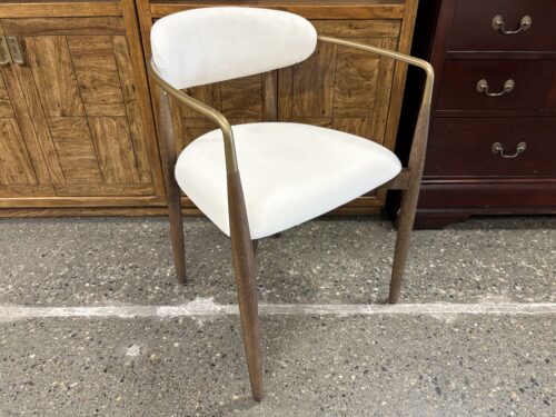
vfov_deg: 53.1
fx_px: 418
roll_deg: -0.6
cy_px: 208
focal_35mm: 26
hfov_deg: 67.3
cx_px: 278
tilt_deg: -31.7
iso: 200
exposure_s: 1/60
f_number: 1.6
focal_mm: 5.96
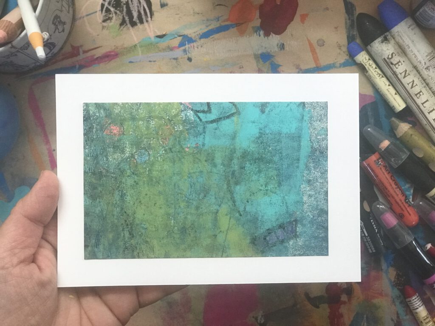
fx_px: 716
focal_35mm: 57
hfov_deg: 33.8
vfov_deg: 25.7
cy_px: 163
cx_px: 218
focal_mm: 6.6
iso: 125
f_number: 2.8
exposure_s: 1/60
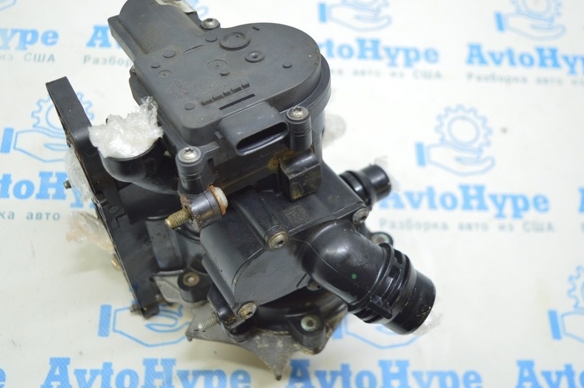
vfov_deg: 34.1
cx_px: 259
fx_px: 632
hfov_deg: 49.5
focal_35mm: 39
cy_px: 160
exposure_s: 1/40
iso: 400
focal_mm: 20
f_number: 3.8
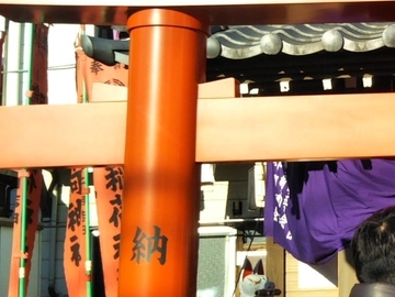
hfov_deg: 18.4
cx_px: 497
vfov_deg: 14.8
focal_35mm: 100
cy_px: 113
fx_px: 1141
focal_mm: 4
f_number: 2.2
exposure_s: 1/605
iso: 27
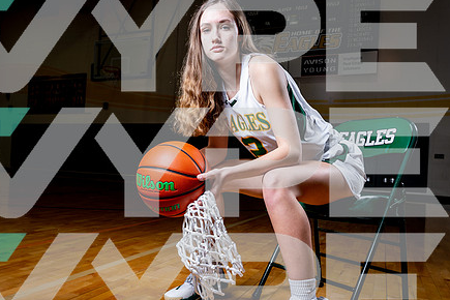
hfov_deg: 58.4
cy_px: 163
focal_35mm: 32
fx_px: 400
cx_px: 185
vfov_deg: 41.1
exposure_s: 1/125
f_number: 8
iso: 100
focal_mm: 24
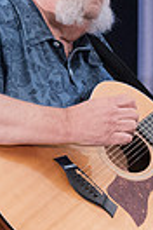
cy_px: 111
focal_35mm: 413
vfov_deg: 5.0
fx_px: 2633
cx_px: 348
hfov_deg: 3.3
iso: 12800
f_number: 5.6
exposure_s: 1/250
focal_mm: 94
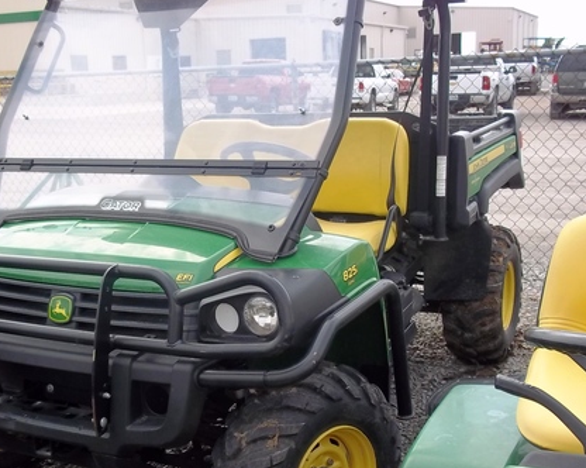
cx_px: 228
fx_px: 797
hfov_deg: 40.2
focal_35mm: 46
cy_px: 257
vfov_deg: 32.7
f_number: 3.1
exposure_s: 1/500
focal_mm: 6.5
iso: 80
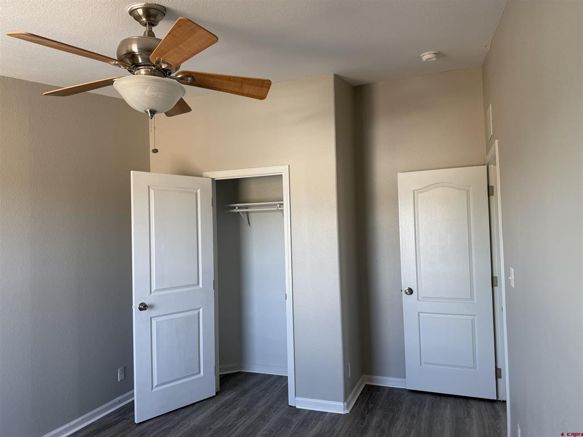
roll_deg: +2.1
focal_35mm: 24
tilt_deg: +1.3
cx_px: 292
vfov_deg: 56.8
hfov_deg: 71.6
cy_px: 218
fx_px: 404
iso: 125
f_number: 1.78
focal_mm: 6.76
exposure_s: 1/121
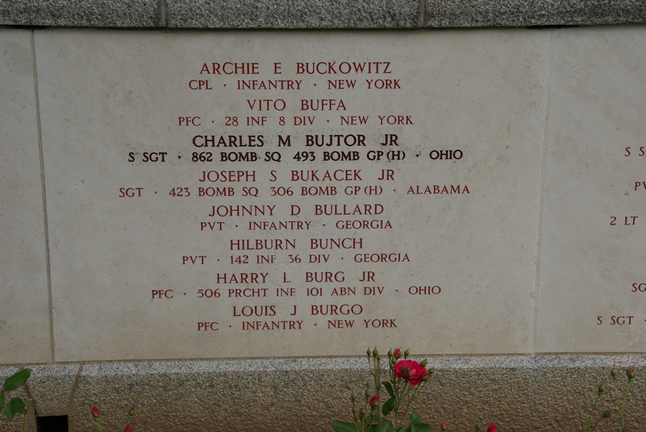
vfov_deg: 22.7
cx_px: 323
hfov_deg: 33.4
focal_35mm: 60
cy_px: 216
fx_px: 1078
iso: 100
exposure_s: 1/160
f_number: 11
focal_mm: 40
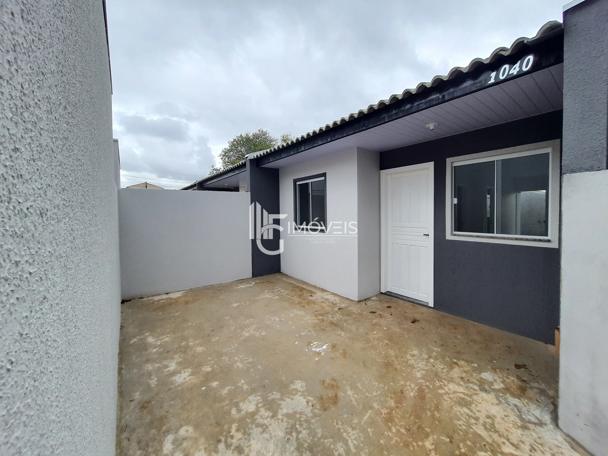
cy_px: 228
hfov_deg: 106.2
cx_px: 304
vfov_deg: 89.9
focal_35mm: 13
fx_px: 228
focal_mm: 1.74
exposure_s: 1/820
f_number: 2.2
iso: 50
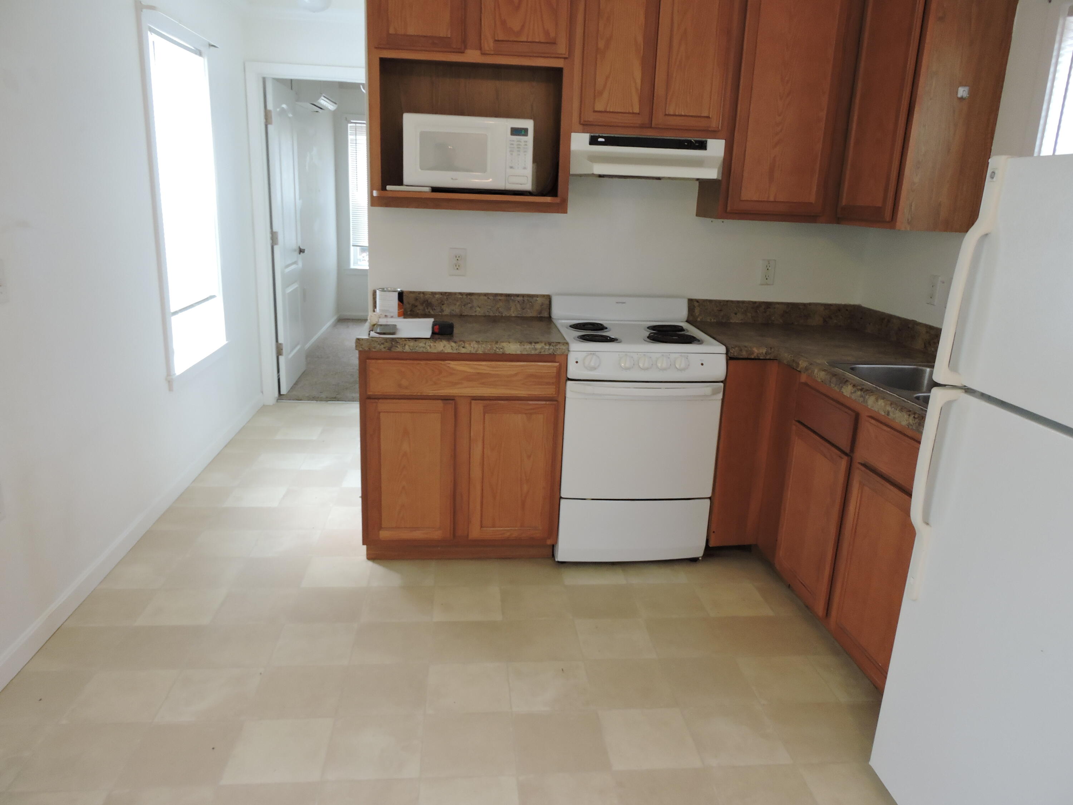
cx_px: 536
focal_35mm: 24
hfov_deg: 71.6
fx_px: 744
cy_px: 402
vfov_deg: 56.8
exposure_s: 1/30
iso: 250
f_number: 3.3
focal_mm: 4.3
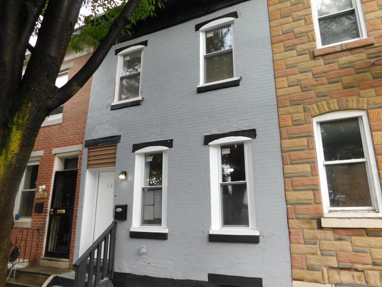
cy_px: 150
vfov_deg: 54.9
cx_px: 182
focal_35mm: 25
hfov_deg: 69.3
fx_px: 276
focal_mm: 4
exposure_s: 1/160
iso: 125
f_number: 3
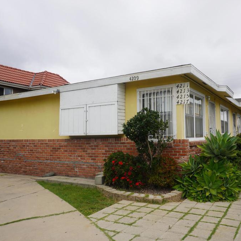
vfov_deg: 52.5
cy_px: 121
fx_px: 244
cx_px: 151
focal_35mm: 31
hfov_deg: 52.0
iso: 100
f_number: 9
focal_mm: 16
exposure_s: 1/125
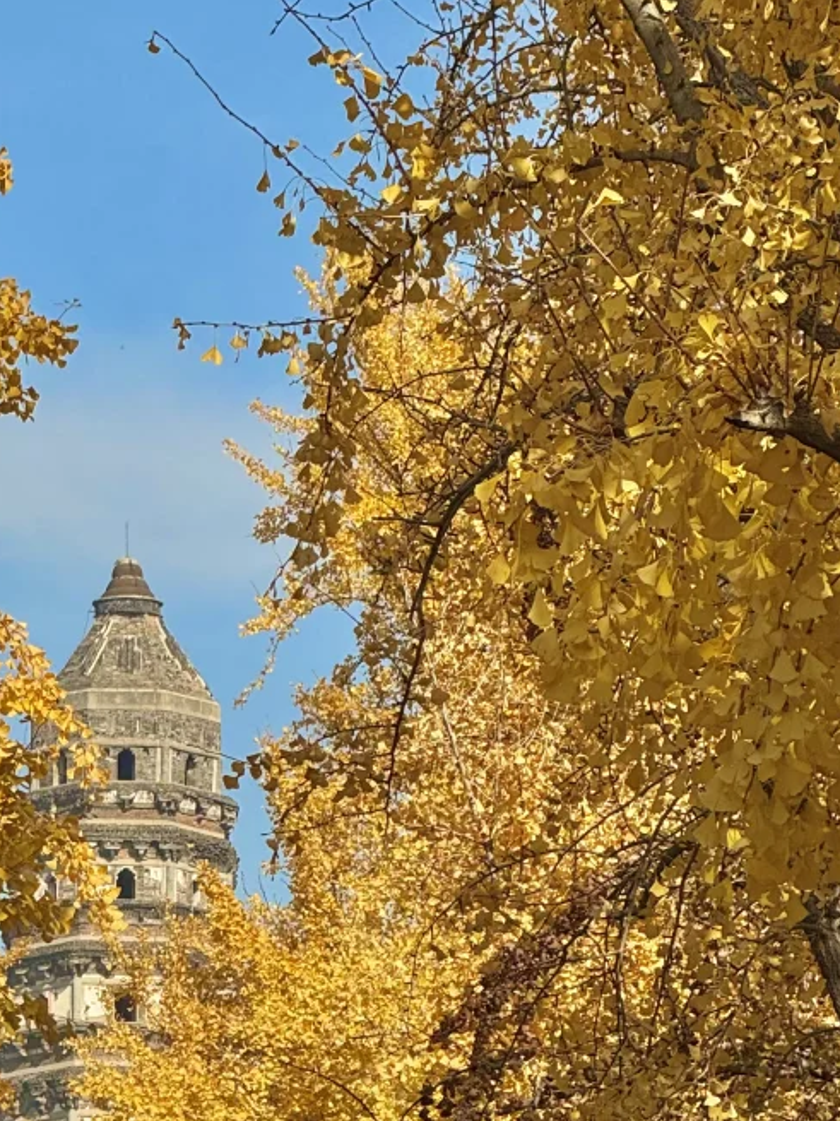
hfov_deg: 5.6
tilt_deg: +8.1
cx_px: 159
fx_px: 8544
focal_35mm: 264
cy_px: 1176
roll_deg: -0.2
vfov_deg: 7.5
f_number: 2.8
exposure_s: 1/1064
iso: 50
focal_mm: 15.66
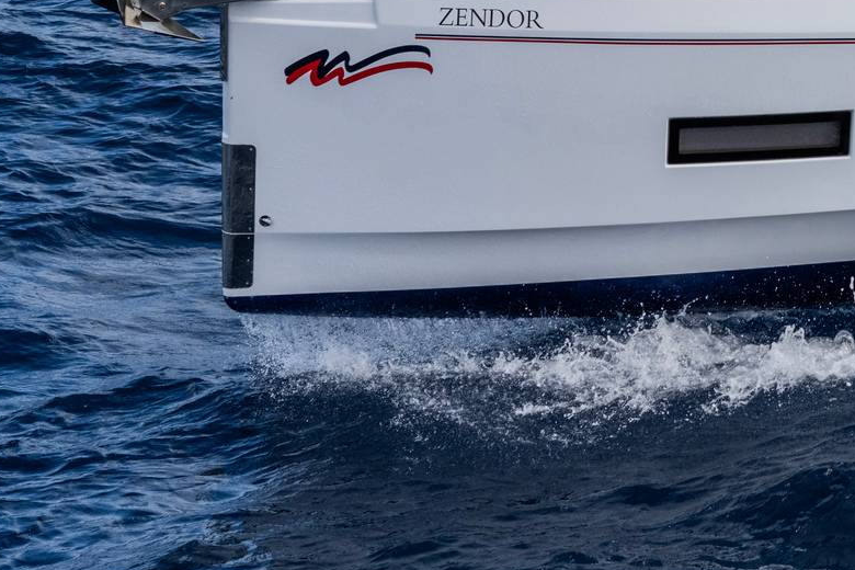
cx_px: 1053
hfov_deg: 17.8
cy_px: -197
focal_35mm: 109
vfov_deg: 12.2
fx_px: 2589
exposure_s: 1/4000
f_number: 5
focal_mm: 35
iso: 500
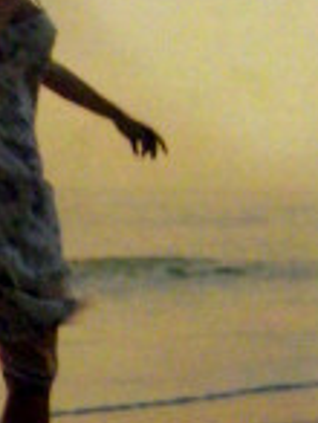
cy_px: -36
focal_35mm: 180
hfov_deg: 8.1
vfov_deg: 10.8
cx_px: -121
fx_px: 2198
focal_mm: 7.3
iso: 400
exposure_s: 1/50
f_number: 3.9
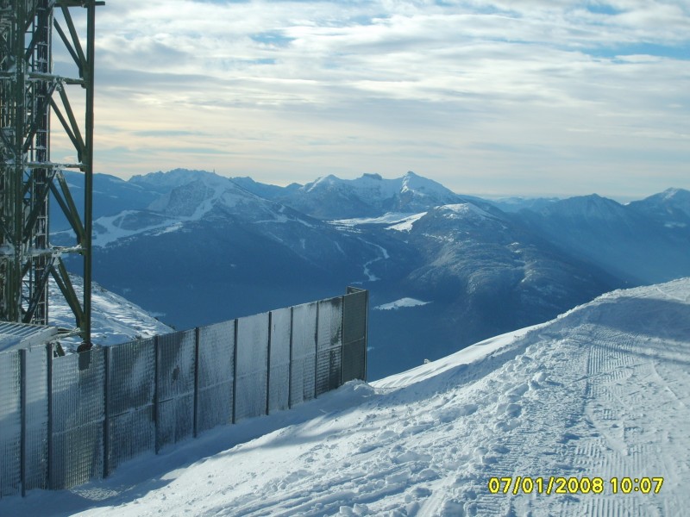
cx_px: 345
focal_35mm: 61
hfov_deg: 31.7
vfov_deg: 24.0
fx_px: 1216
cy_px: 258
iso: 50
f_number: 9.1
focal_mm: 10.3
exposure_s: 1/180
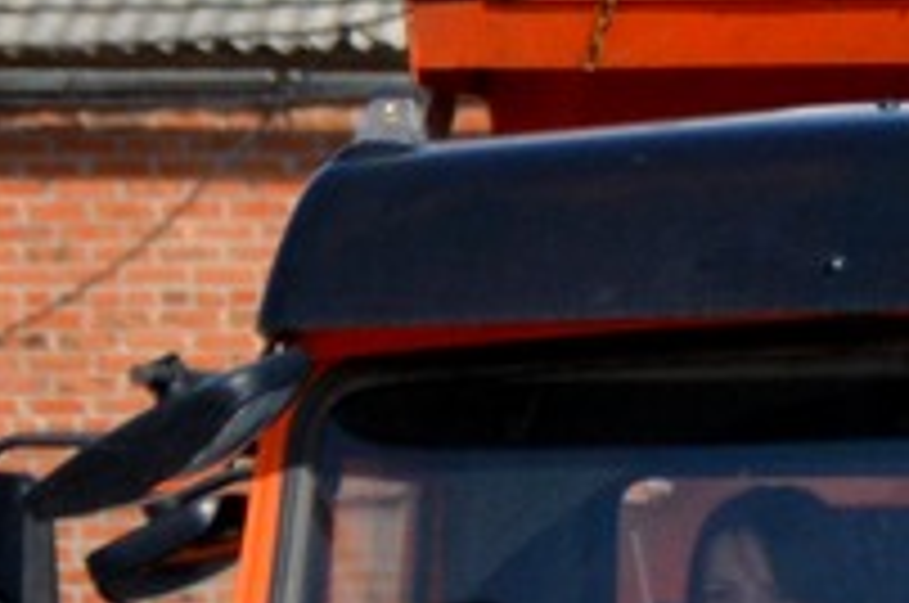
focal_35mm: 1383
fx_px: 34864
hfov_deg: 1.5
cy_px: 1289
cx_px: 1674
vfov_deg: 1.0
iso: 400
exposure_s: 1/1600
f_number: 7.1
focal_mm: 155
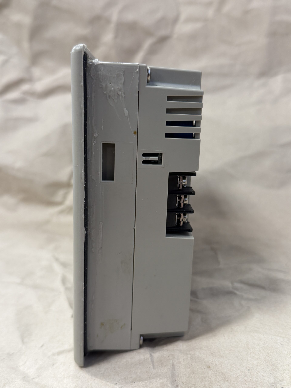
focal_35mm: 35
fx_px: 392
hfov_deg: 40.7
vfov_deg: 52.6
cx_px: 146
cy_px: 194
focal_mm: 6.76
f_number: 1.78
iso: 160
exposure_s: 1/100
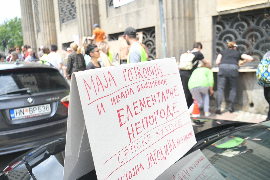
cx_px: 122
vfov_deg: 47.9
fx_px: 202
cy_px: 89
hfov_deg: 67.2
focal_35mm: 27
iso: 200
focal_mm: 24
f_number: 2.8
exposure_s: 1/1000
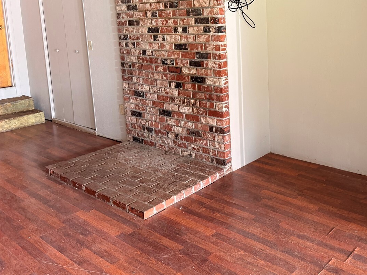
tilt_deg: -8.8
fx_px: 382
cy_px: 71
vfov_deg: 38.7
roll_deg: +2.4
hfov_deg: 50.2
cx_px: 251
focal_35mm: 36
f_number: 1.78
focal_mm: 6.76
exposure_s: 1/60
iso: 250
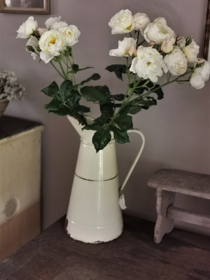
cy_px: 140
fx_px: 437
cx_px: 105
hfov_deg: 27.0
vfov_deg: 35.5
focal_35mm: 54
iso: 250
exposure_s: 1/60
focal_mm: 5.56
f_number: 4
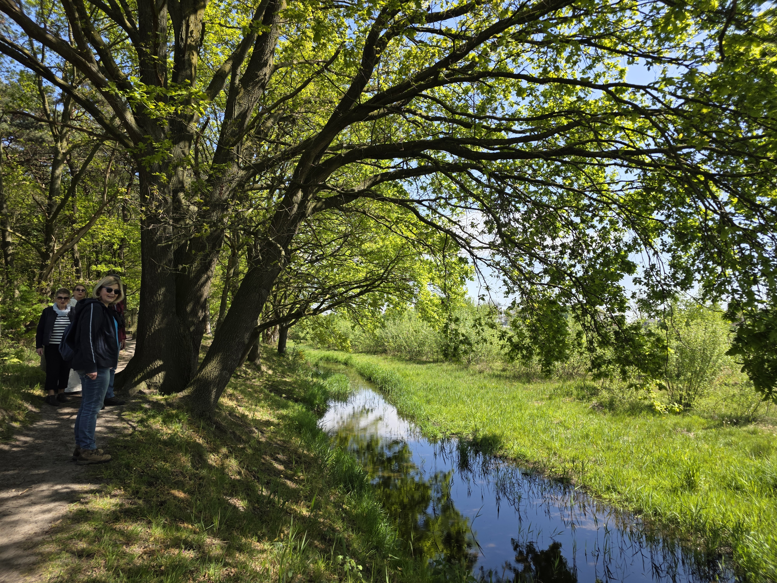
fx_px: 516
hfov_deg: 73.9
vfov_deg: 58.9
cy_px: 292
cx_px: 388
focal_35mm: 23
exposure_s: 1/2186
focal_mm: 6.3
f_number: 1.7
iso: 80
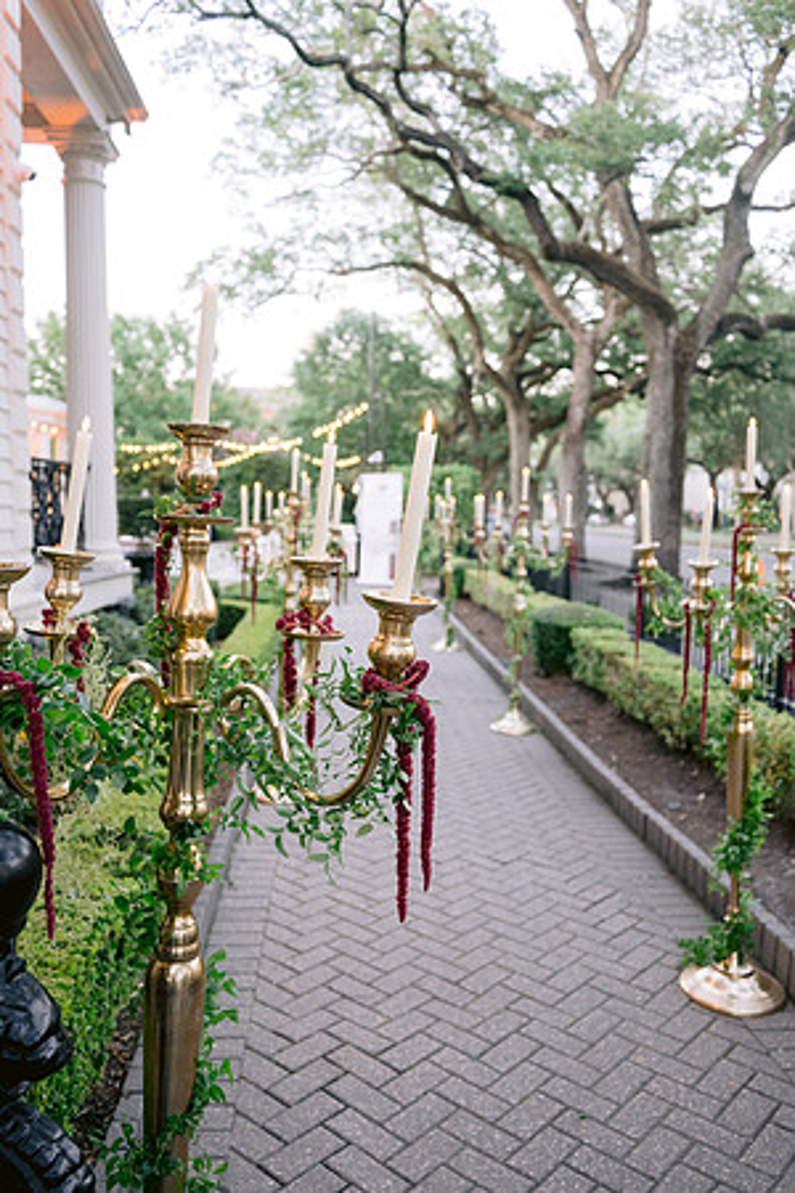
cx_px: 398
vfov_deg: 65.5
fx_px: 927
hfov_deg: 46.4
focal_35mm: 28
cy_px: 596
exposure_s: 1/40
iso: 800
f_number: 4
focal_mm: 28
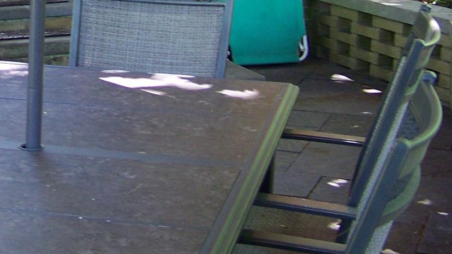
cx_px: -53
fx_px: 1163
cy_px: -41
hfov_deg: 20.9
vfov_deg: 12.2
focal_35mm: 97
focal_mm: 5.85
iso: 100
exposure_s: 1/30
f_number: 2.8
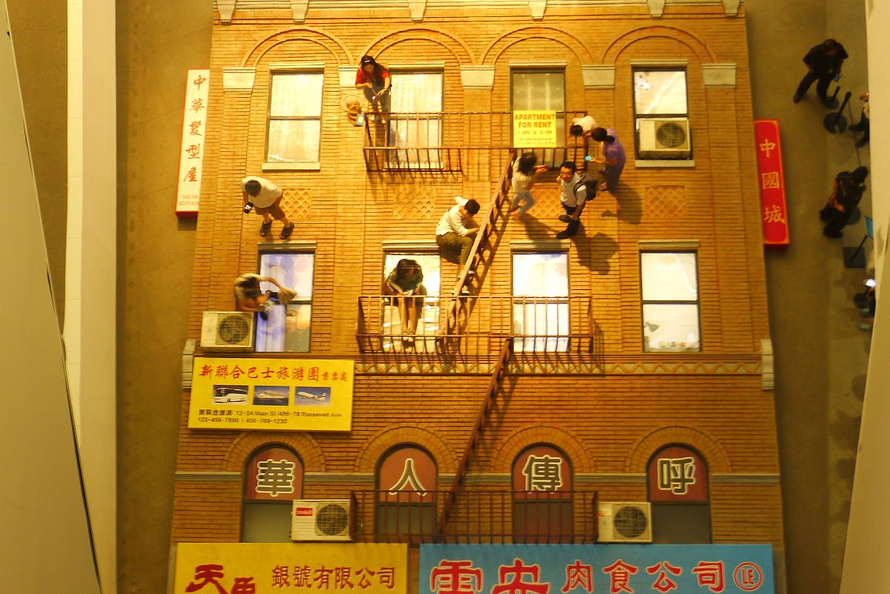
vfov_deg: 24.6
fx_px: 1360
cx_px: 445
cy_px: 297
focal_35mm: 55
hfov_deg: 36.2
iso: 100
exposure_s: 1/10
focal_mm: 11.7
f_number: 2.8
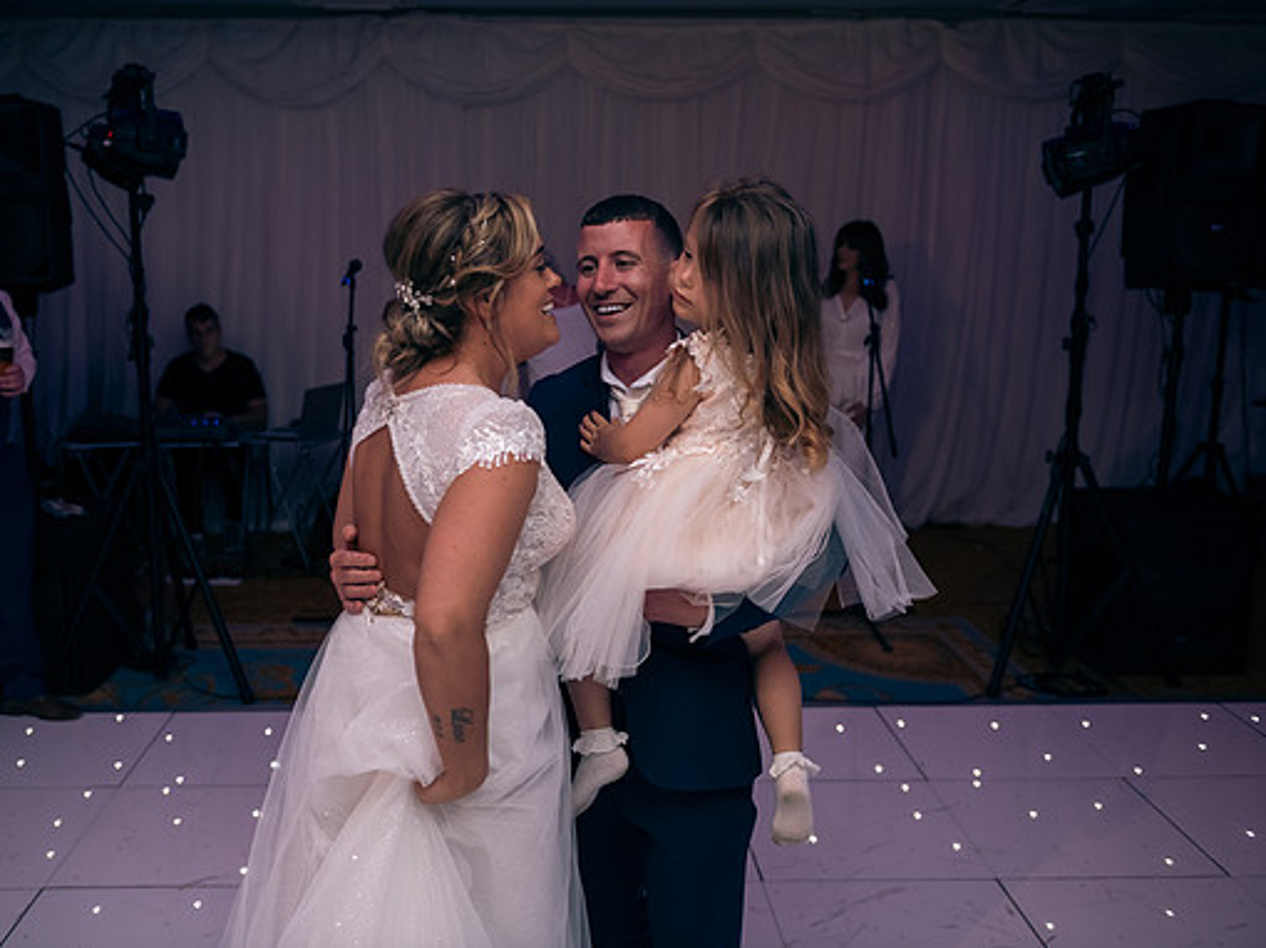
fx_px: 1279
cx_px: 561
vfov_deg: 40.7
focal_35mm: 35
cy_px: 470
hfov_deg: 52.5
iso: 800
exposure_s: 1/160
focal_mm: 32
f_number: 3.5
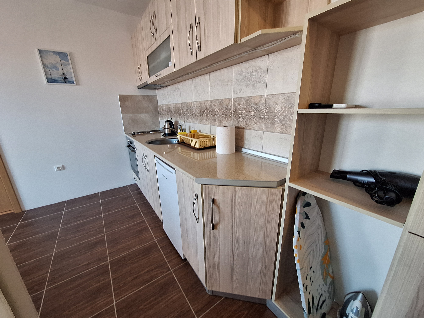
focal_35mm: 13
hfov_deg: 106.2
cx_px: 212
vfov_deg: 89.9
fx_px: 159
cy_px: 159
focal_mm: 1.74
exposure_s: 1/50
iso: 200
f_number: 2.2
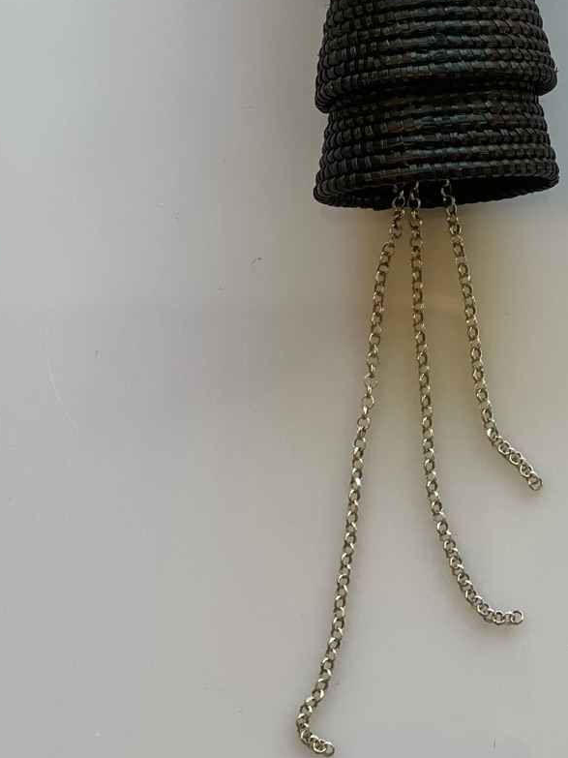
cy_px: -76
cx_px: 512
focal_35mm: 136
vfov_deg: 14.2
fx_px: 2976
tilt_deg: -80.0
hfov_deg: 10.8
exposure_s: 1/100
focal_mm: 6
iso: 32
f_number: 2
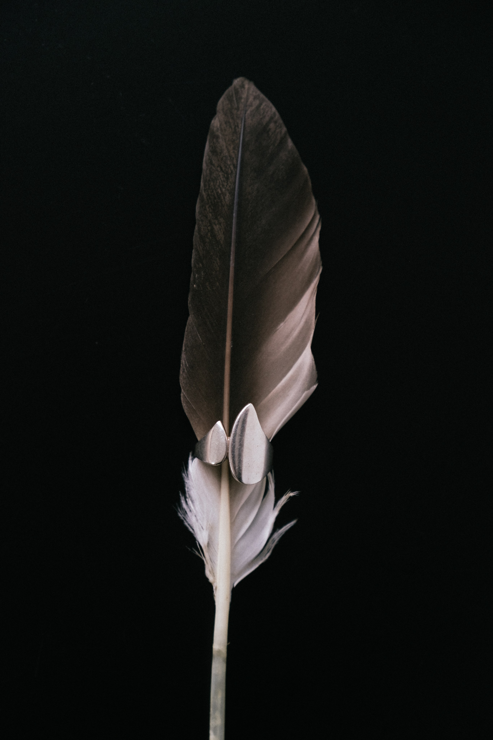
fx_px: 1643
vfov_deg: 25.4
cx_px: 246
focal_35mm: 80
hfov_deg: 17.1
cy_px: 370
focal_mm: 53.3
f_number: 2.8
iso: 320
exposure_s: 1/60
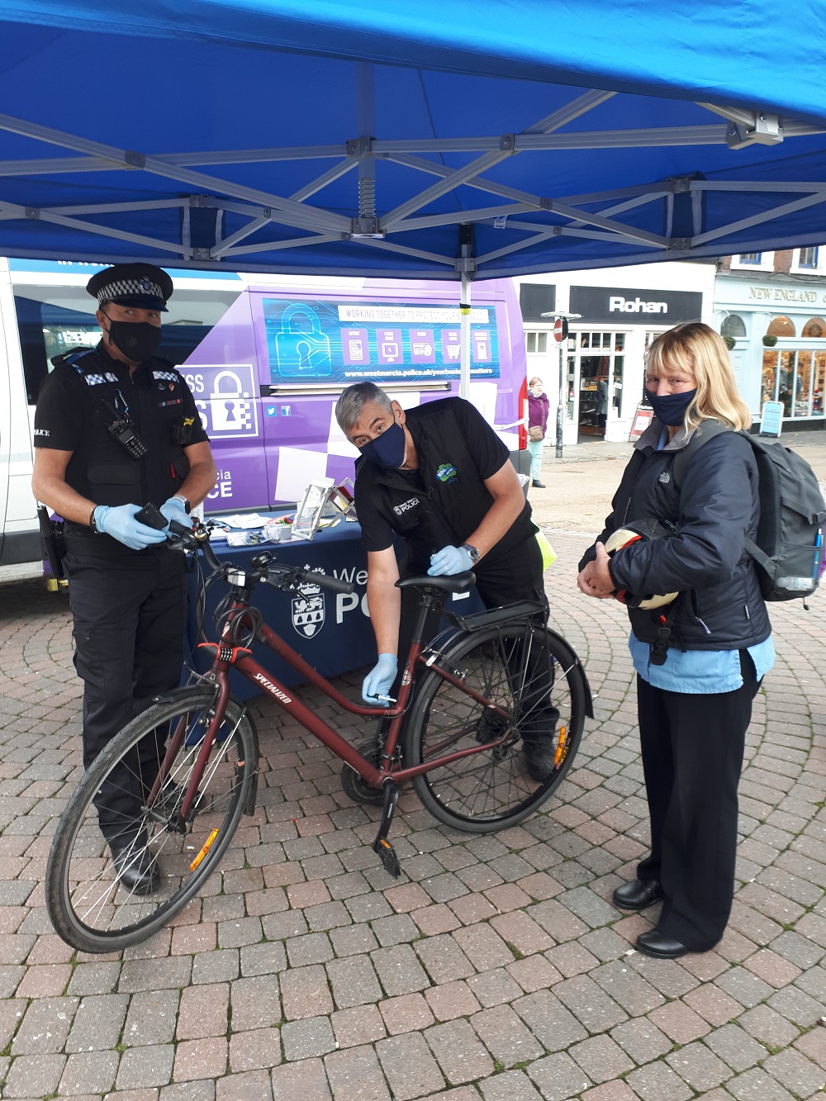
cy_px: 550
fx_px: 859
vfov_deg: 65.3
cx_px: 413
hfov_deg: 51.4
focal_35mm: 27
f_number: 1.9
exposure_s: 1/33
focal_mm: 3.6
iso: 40
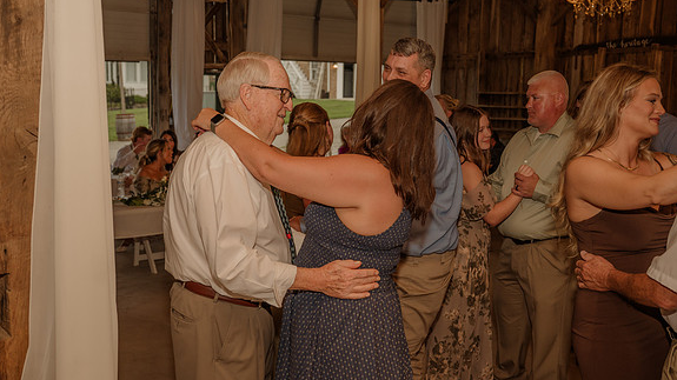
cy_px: 185
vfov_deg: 28.3
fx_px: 754
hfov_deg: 48.3
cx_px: 300
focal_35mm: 42
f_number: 4
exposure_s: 1/200
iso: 320
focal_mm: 35
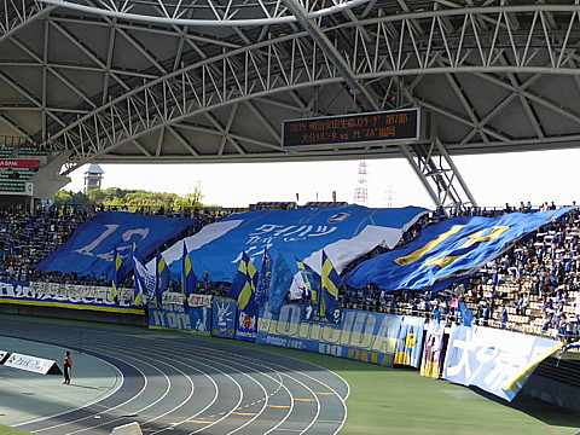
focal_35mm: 41
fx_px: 687
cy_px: 218
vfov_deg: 35.1
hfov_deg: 45.8
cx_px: 290
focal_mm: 7.4
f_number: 3.9
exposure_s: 1/500
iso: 125
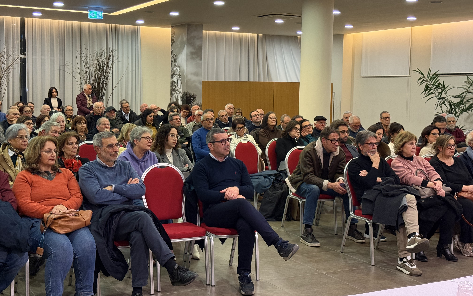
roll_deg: -1.0
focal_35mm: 51
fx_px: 657
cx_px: 237
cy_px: 136
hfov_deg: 39.6
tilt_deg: -3.8
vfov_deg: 25.3
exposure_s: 1/50
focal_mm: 6.76
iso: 250
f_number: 1.78
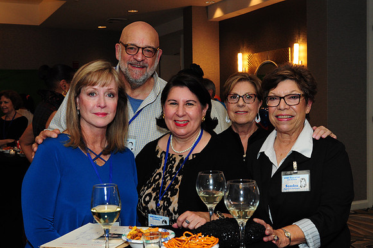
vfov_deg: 28.0
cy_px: 124
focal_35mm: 48
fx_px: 497
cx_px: 186
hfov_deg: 41.2
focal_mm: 32
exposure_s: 1/60
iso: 1000
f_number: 6.3
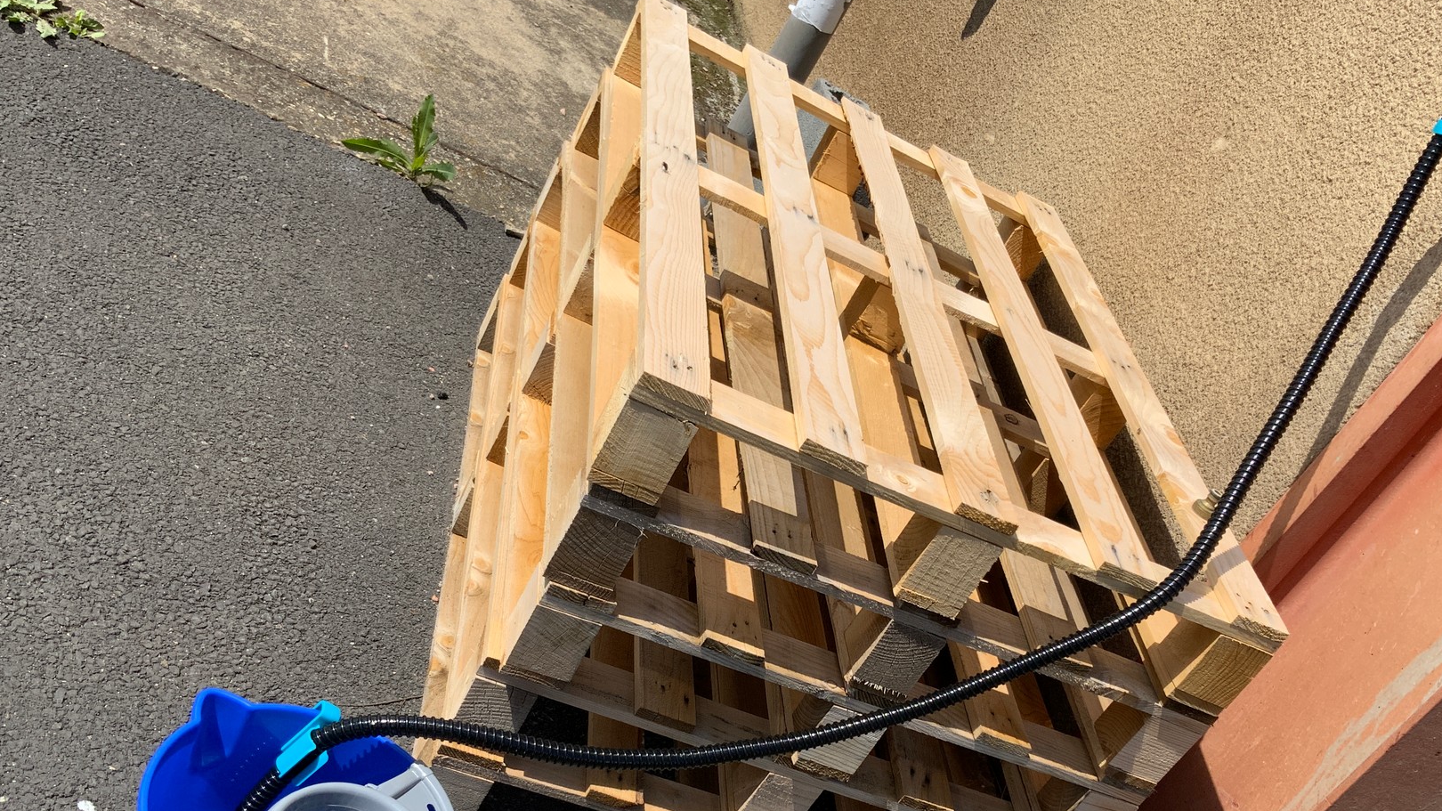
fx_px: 1491
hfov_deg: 51.5
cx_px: 802
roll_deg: -34.9
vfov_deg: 30.0
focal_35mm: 39
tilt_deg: -29.8
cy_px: 583
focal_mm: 3
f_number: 1.8
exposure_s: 1/2141
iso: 16
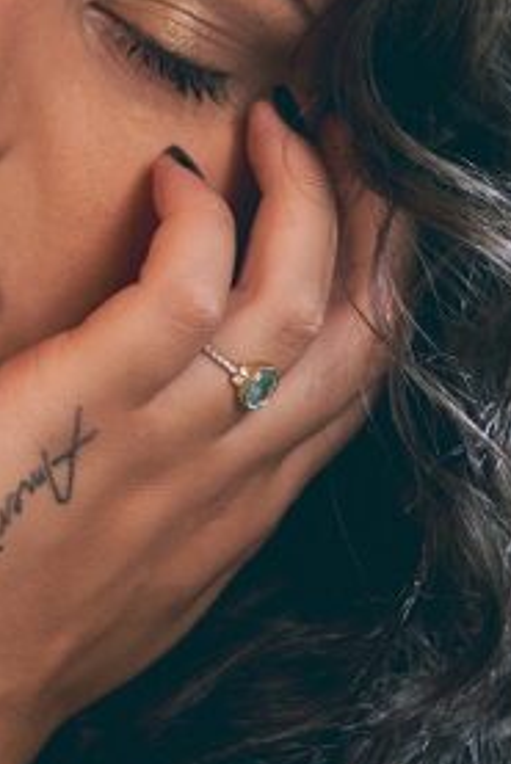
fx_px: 3934
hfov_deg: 7.4
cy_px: 205
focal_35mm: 185
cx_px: 260
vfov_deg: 11.1
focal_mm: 50
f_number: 1.8
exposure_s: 1/250
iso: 1000
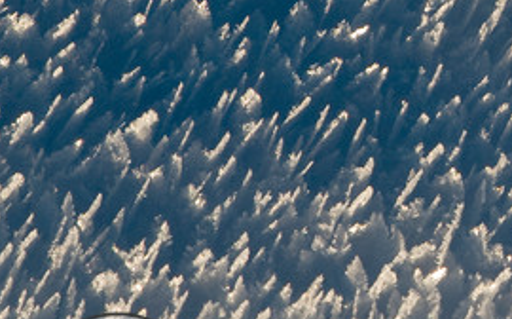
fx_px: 15790
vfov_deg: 1.2
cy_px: -11
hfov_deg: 1.9
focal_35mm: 1133
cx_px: 897
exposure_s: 1/400
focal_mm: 200
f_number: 14
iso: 640
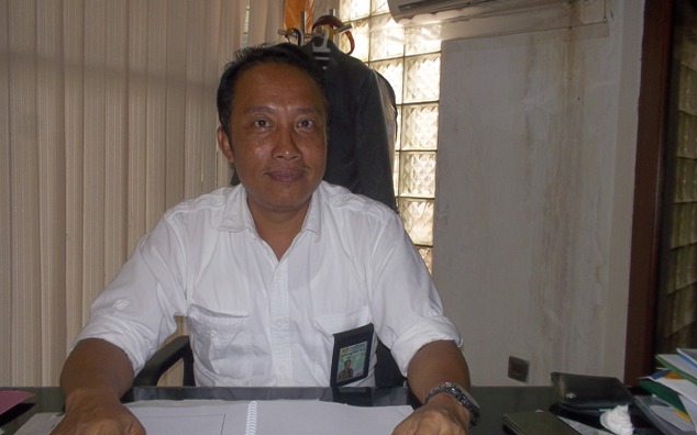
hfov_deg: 61.2
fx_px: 589
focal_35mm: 31
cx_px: 350
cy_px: 228
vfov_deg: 40.6
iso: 80
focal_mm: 4.1
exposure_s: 1/30
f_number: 3.3
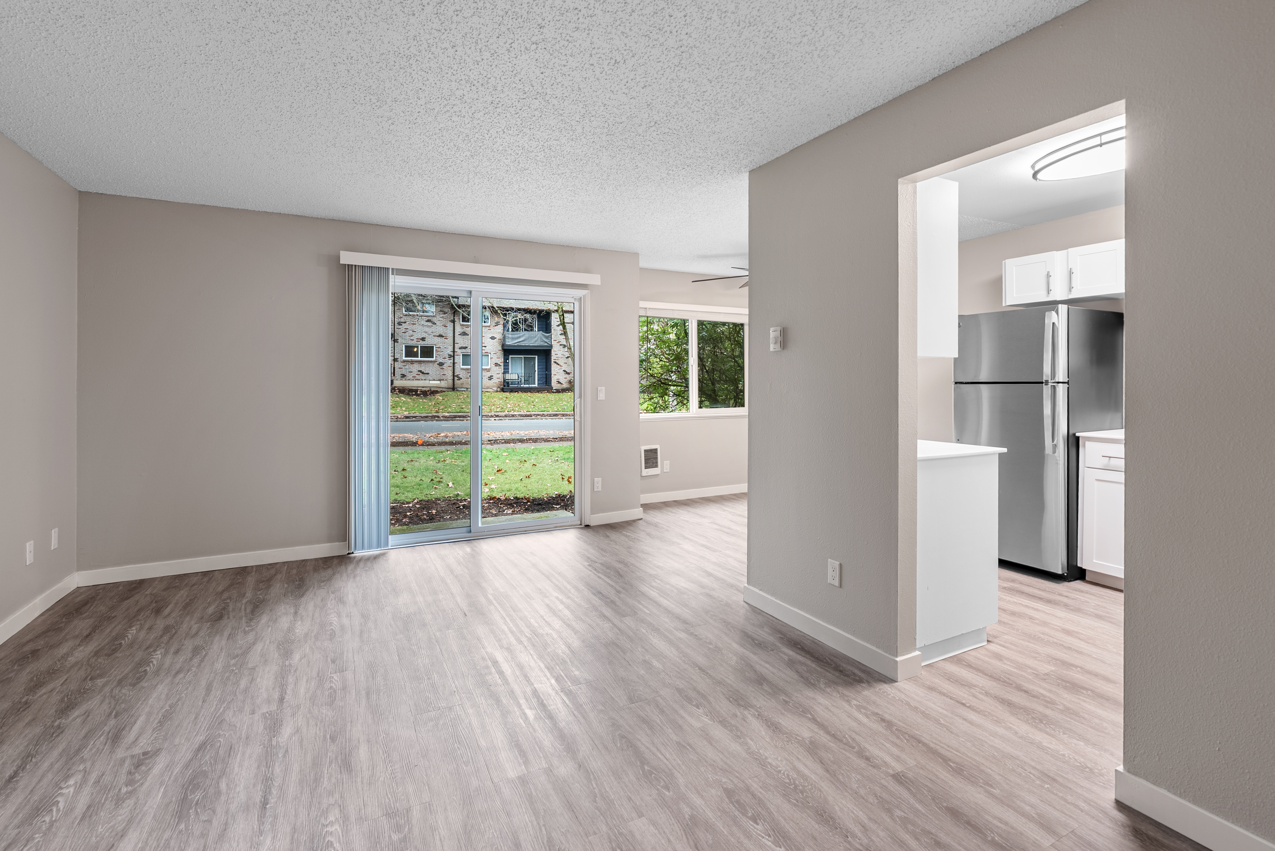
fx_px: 567
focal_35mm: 16
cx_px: 638
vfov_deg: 73.8
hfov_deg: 96.7
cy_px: 426
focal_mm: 16
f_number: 10
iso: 100
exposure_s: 2.5
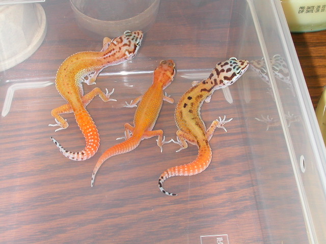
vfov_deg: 22.9
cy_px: 122
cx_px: 163
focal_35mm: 64
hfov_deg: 30.3
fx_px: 603
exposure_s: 1/59.9
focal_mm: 9.7
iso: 100
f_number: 5.9
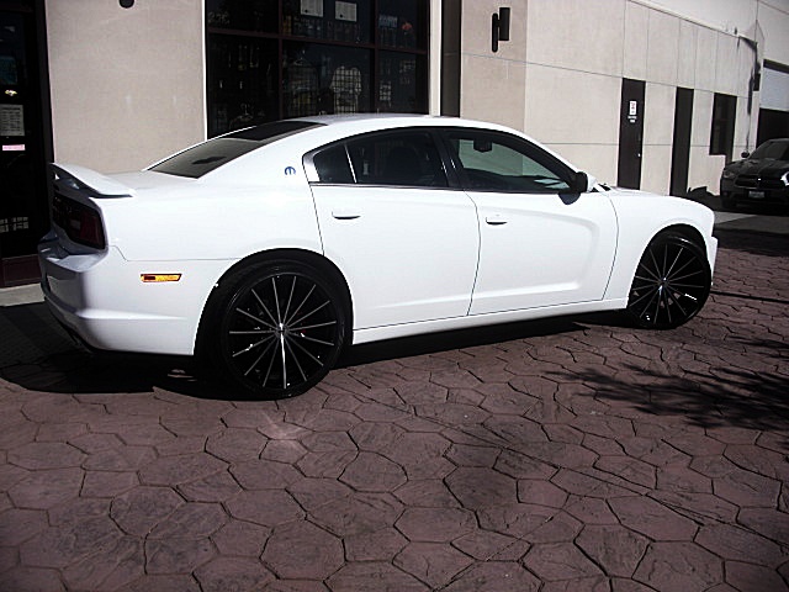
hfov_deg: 51.4
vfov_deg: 39.7
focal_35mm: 36
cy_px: 296
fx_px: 821
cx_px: 394
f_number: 7.9
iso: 50
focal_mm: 6.3
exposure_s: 1/200
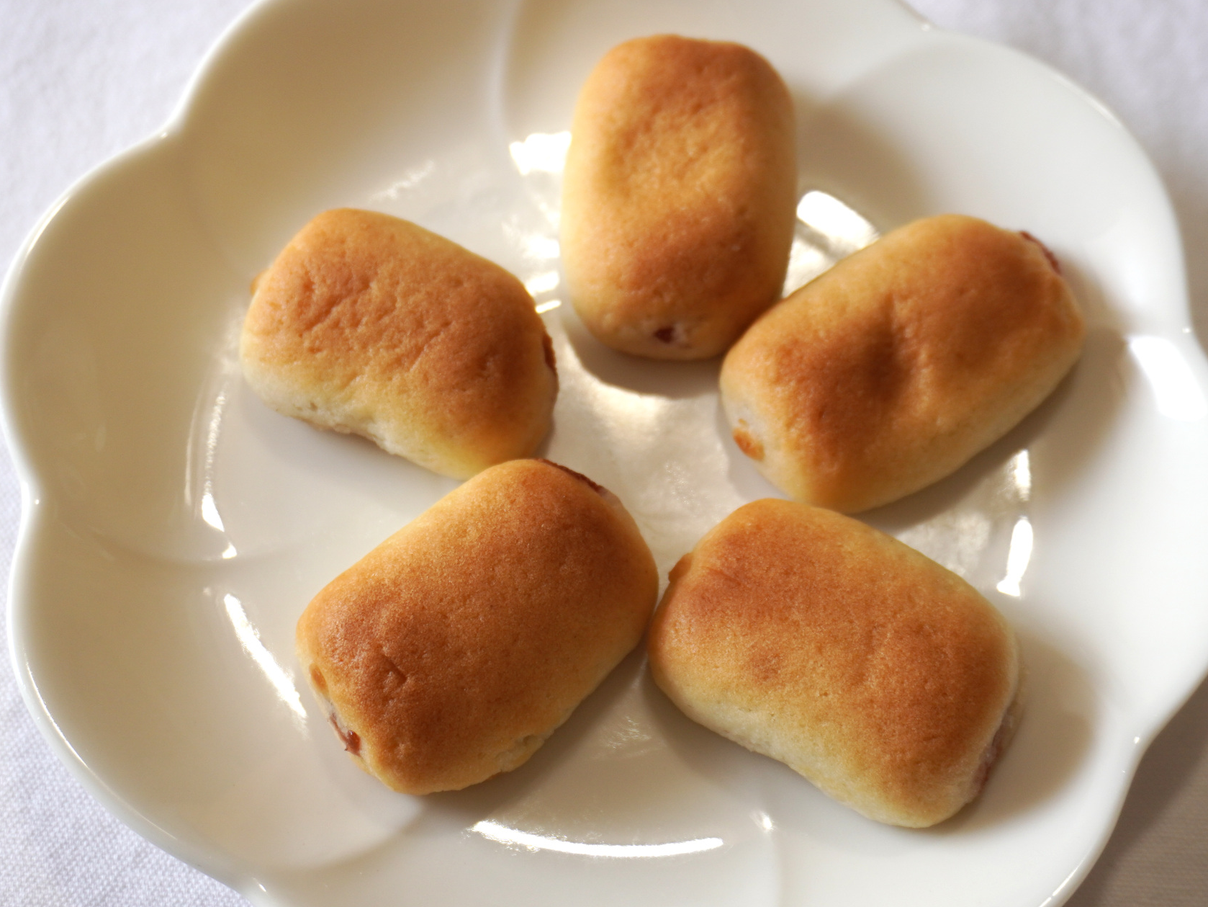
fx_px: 1555
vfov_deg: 32.5
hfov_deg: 42.4
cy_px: 452
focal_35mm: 45
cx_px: 659
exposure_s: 1/60
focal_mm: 27
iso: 200
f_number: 4.5
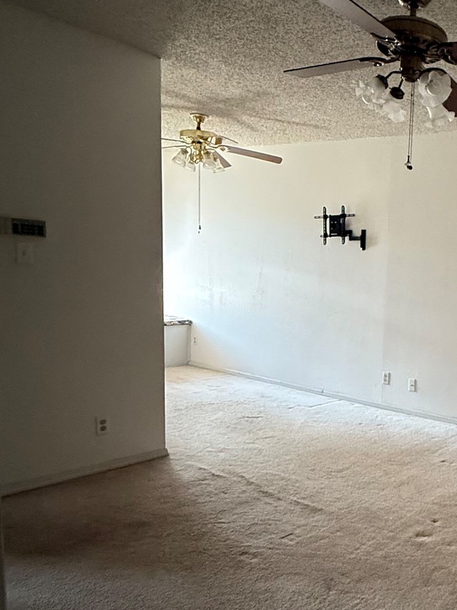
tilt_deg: -6.9
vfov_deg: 56.5
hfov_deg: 37.5
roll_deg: -4.1
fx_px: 563
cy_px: 354
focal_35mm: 32
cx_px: 495
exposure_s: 1/60
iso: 800
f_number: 2.2
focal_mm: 2.22
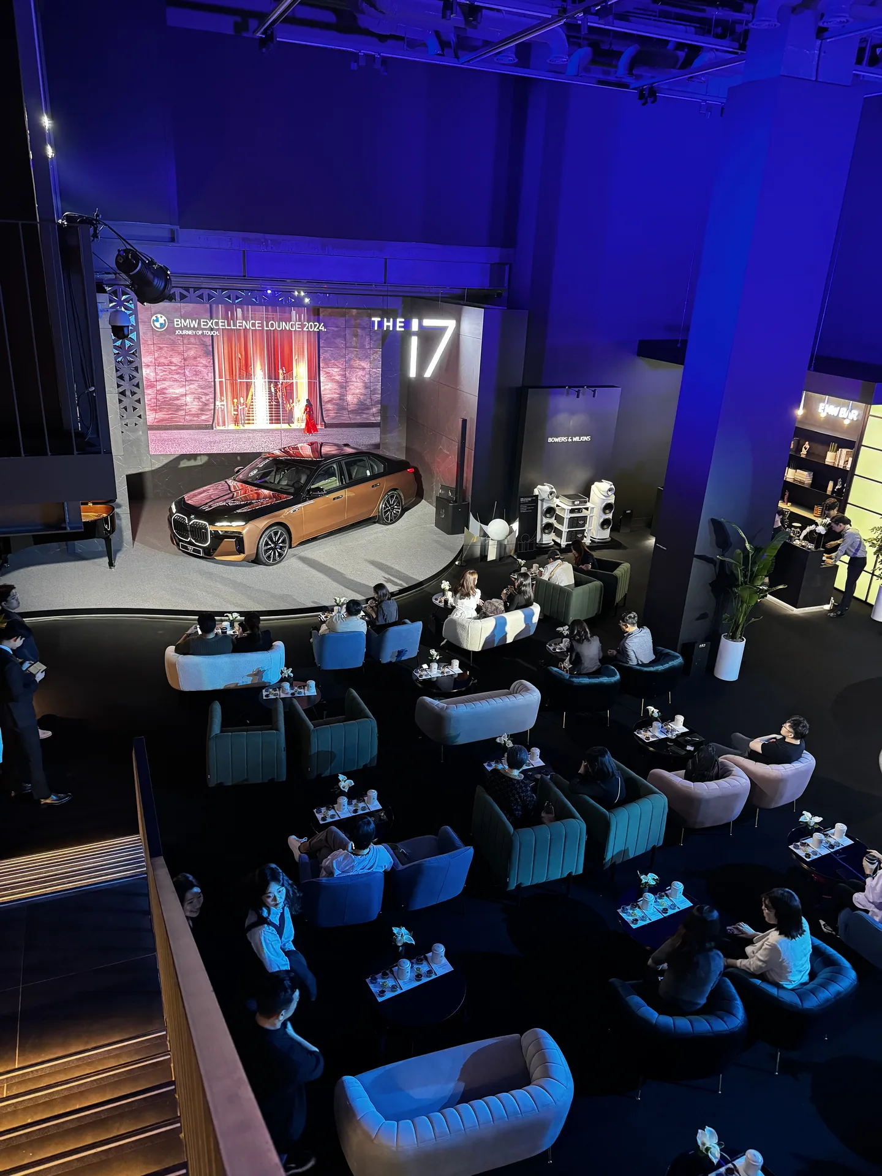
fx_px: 815
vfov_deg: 71.6
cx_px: 441
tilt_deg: -21.7
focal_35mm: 24
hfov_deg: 56.8
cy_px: 588
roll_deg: -3.0
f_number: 1.78
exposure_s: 1/49
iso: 800
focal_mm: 6.76
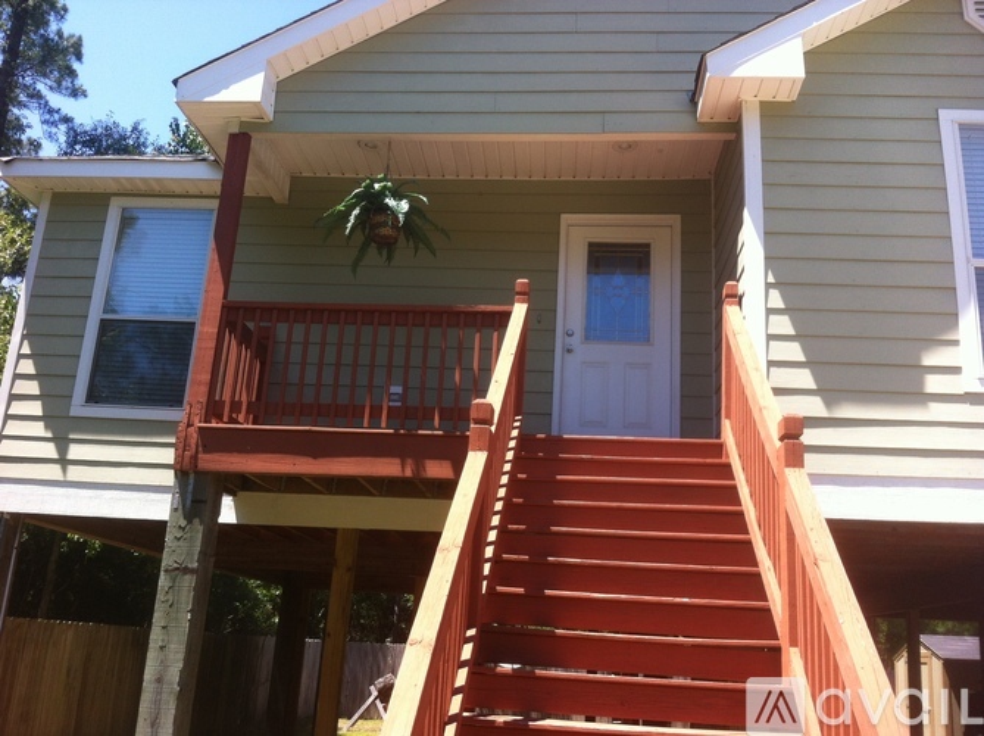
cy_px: 368
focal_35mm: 35
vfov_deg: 40.6
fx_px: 994
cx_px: 492
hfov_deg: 52.7
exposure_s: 1/397
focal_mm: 3.85
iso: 80
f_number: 2.8
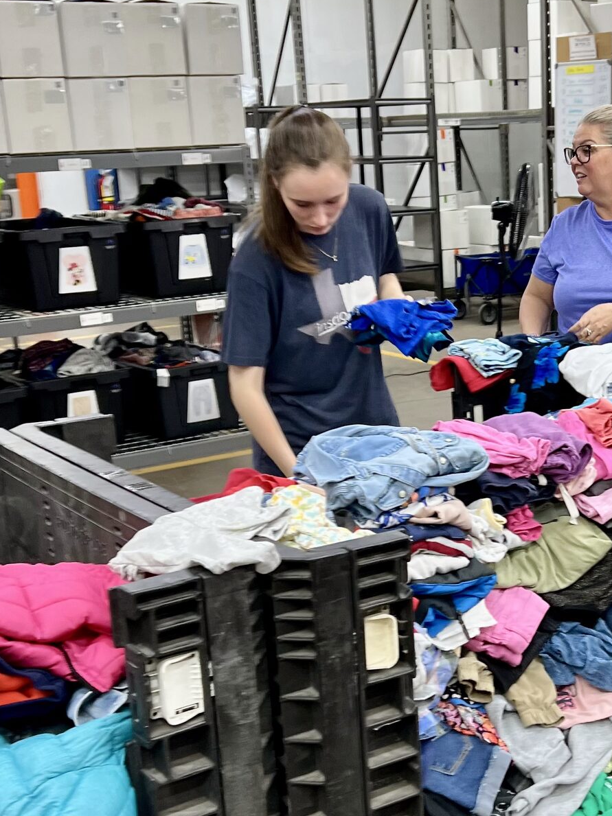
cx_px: 390
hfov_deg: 40.3
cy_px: 311
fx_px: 825
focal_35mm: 35
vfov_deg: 52.1
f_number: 1.5
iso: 80
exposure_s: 1/60
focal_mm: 5.7
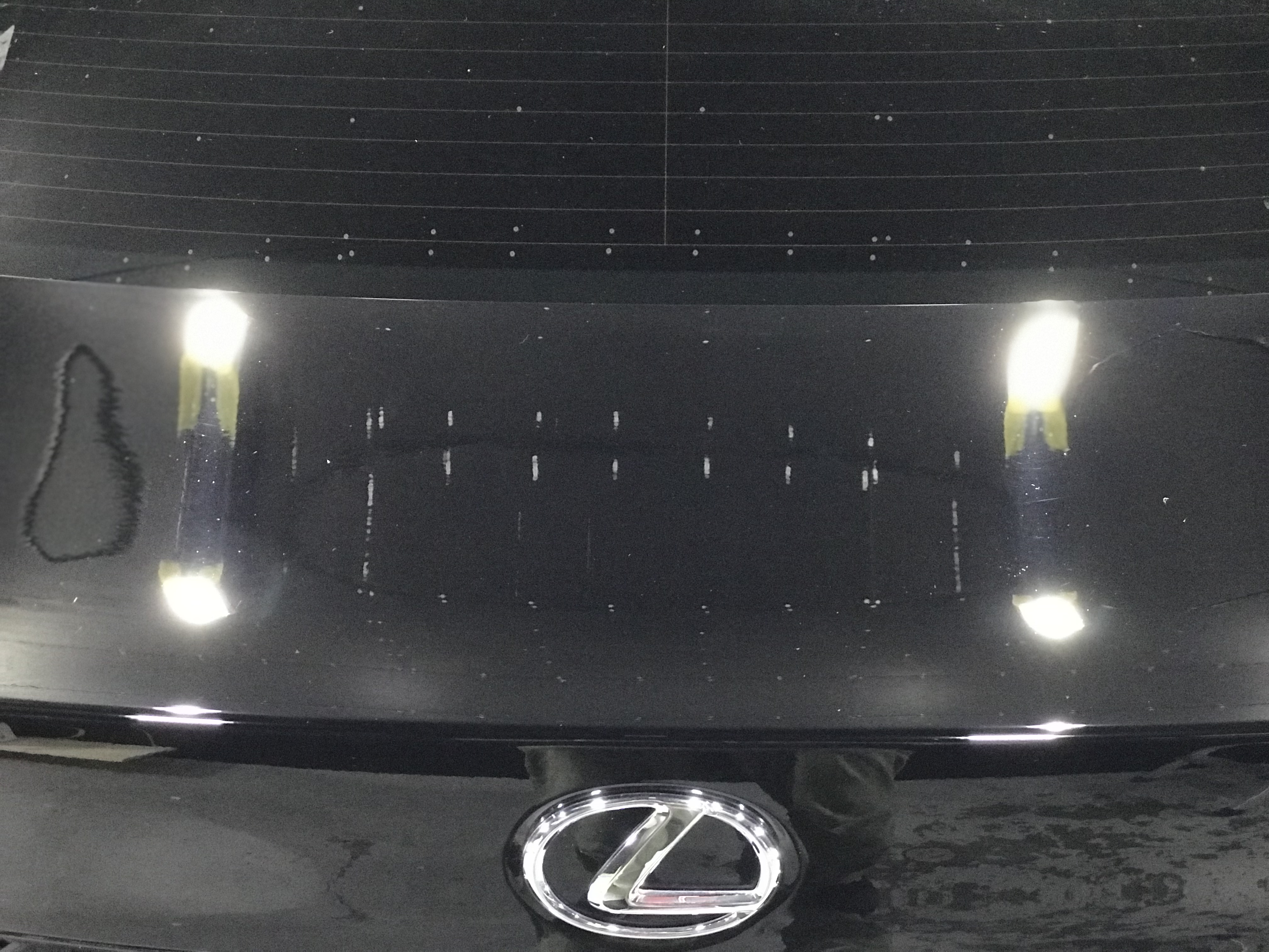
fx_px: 2090
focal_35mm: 57
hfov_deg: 33.8
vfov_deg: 25.7
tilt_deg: -26.9
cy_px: 476
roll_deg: +0.3
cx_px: 634
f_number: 2.8
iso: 1250
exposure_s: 1/60
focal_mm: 6.6
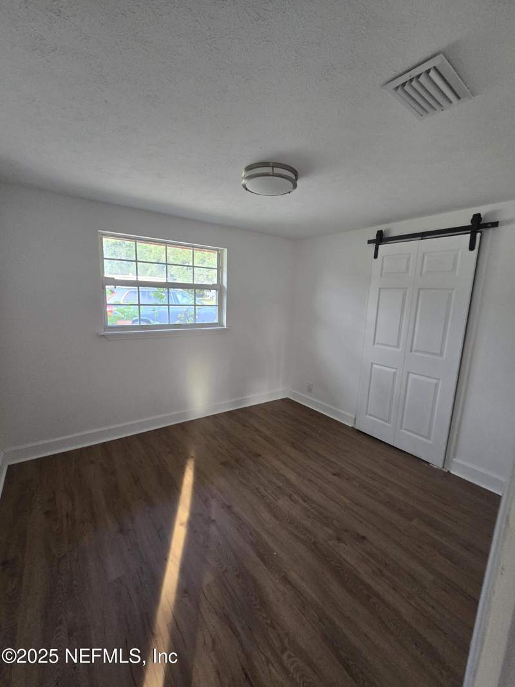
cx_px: 258
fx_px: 258
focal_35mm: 13
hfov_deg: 89.9
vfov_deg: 106.2
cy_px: 344
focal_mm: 2.2
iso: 320
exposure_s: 1/60
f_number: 2.2
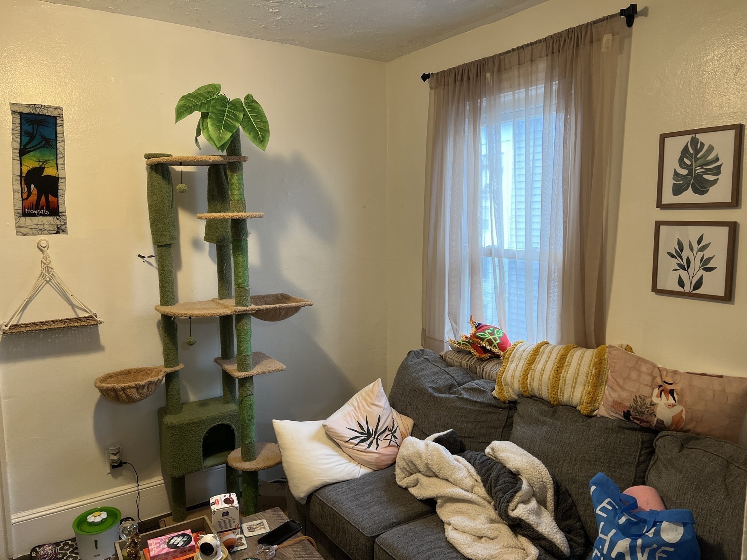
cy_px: 280
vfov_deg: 53.1
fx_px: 561
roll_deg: +0.1
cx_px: 374
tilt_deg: -6.4
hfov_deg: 67.3
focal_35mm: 26
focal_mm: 5.7
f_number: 1.5
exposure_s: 1/60
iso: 80
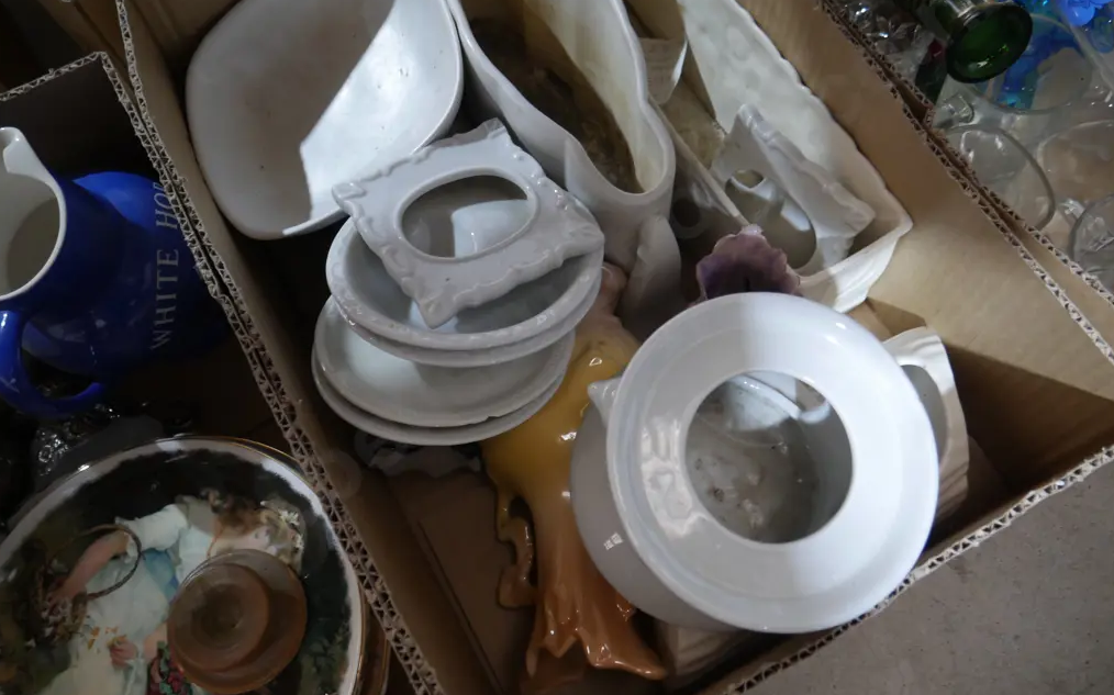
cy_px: 310
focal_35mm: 30
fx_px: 911
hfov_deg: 62.9
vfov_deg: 41.7
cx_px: 555
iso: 1250
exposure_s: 1/60
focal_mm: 14
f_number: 3.5
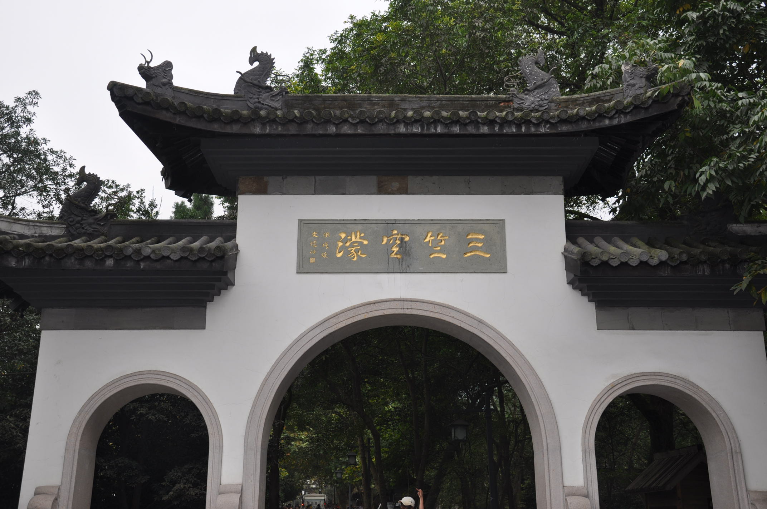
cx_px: 384
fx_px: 894
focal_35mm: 42
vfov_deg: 31.8
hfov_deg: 46.4
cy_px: 254
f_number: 7.1
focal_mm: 28
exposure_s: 1/200
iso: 200
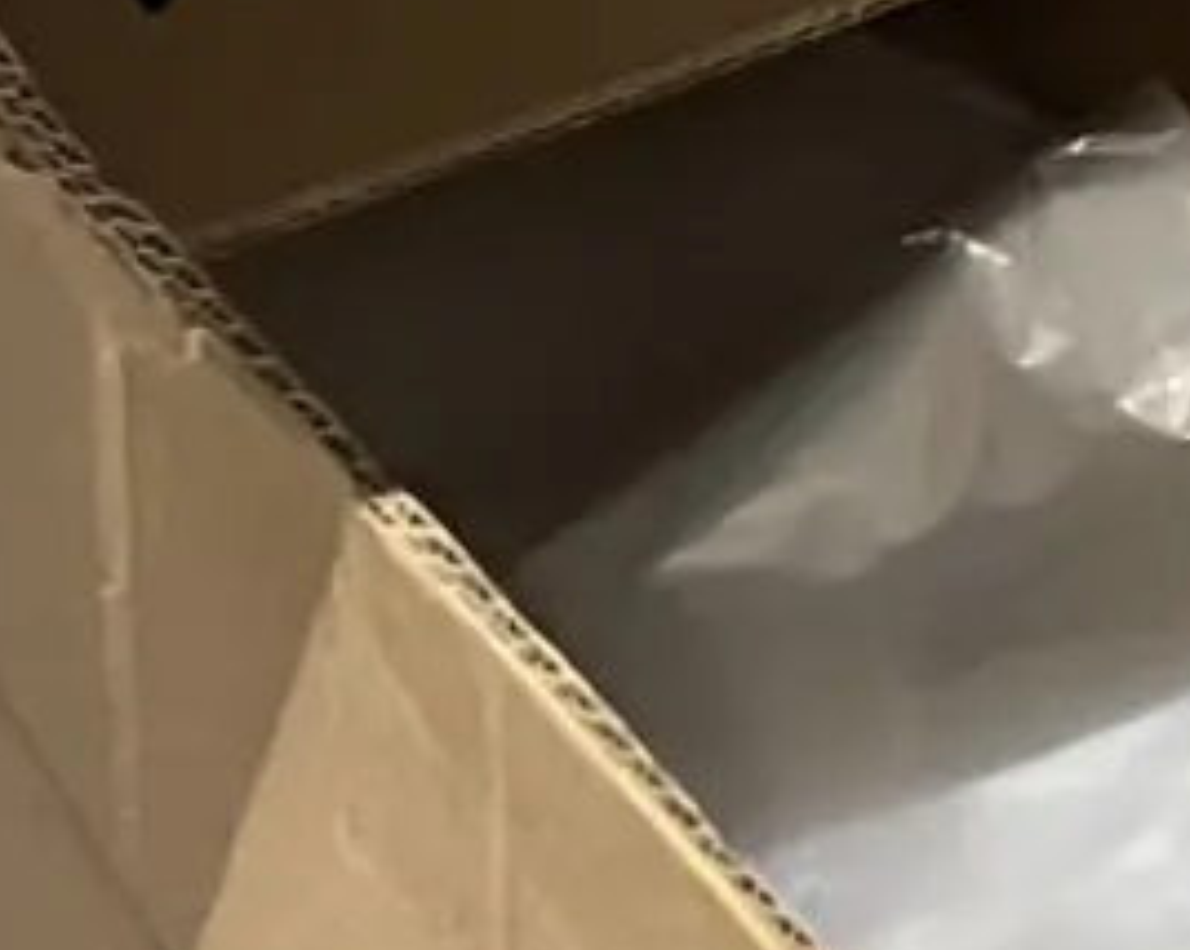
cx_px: 1221
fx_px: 6405
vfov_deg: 8.4
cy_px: -84
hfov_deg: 10.5
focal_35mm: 182
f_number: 1.6
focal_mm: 5.1
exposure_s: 1/55
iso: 500
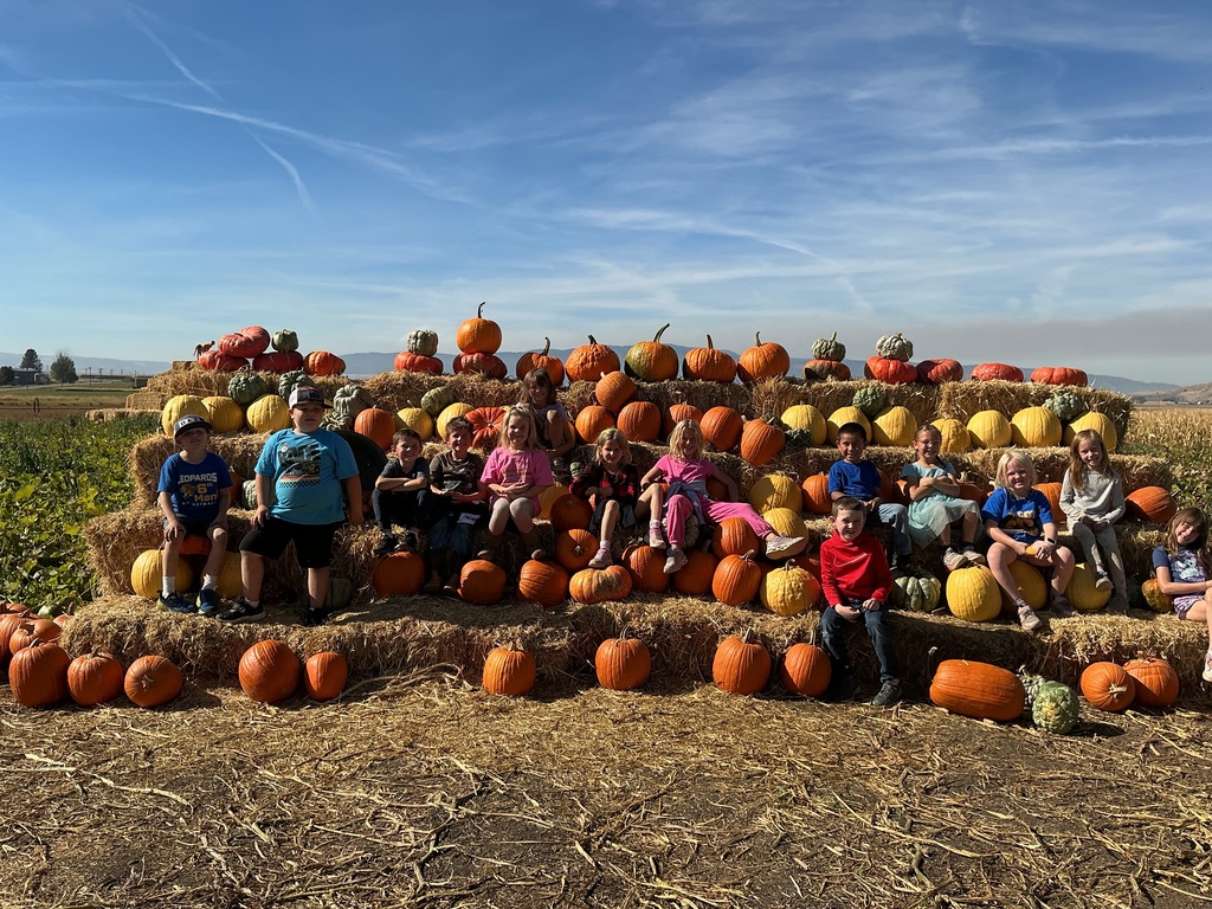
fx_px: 1015
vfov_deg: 48.2
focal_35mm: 29
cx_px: 606
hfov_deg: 61.7
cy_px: 454
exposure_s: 1/2320
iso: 25
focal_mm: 3
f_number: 1.8
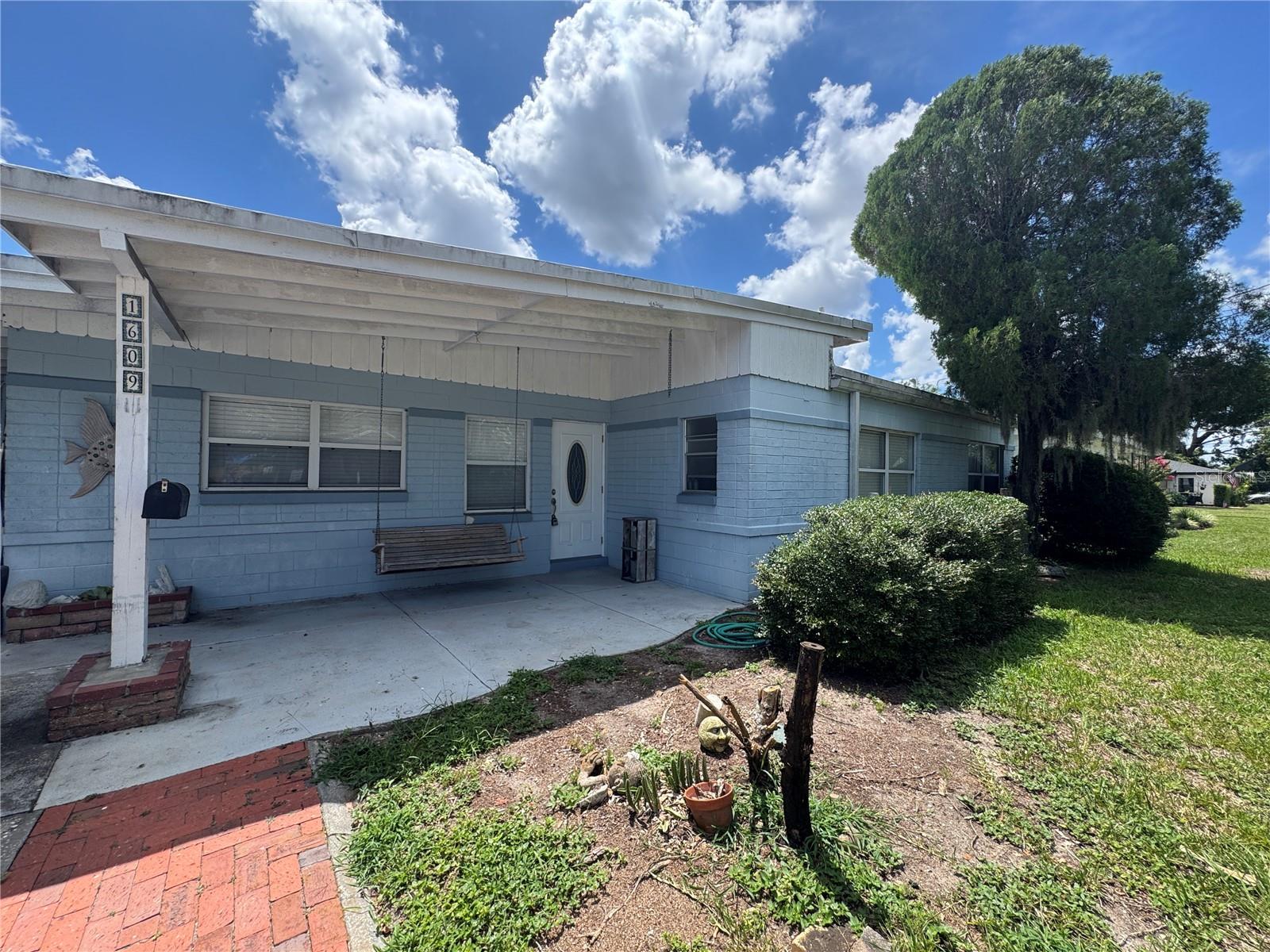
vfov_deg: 85.7
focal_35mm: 14
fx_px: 514
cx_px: 635
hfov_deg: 102.1
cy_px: 476
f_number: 2.2
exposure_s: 1/771
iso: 40
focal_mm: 2.22
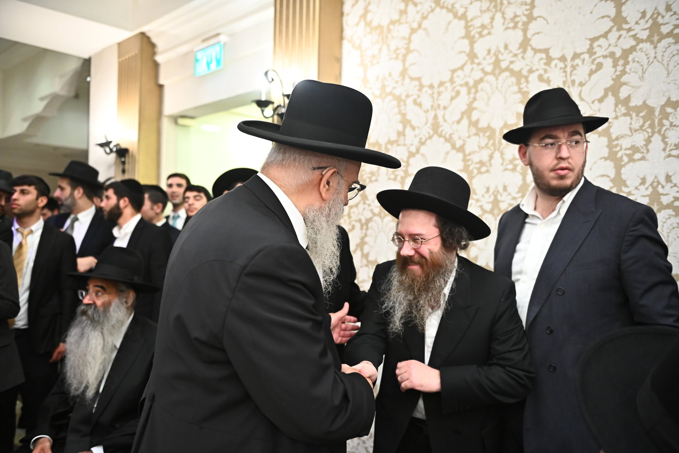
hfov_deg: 58.7
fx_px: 603
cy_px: 226
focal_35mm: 32
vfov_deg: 41.1
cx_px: 340
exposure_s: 1/200
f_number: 2.8
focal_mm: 32
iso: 3200
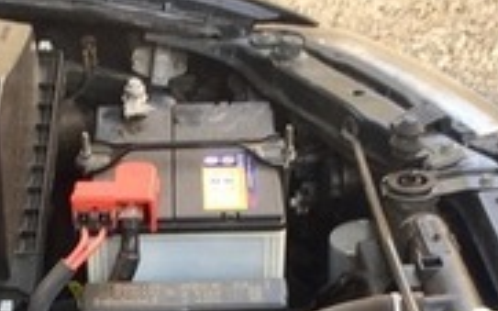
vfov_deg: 10.8
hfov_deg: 18.5
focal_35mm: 112
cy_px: 585
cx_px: 121
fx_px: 1520
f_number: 2.2
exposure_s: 1/50
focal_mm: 4.15
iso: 40
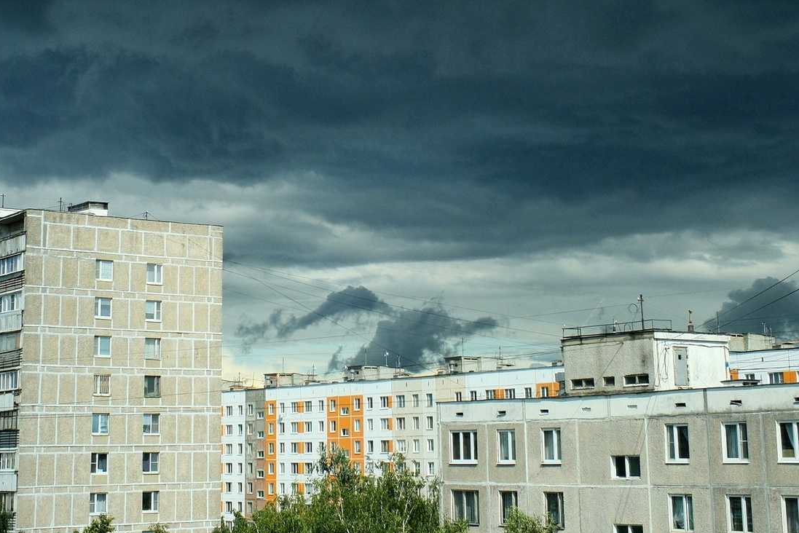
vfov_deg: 21.4
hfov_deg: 31.9
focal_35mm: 63
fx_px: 1399
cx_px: 369
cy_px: 131
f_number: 5.6
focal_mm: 18
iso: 640
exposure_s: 1/1900
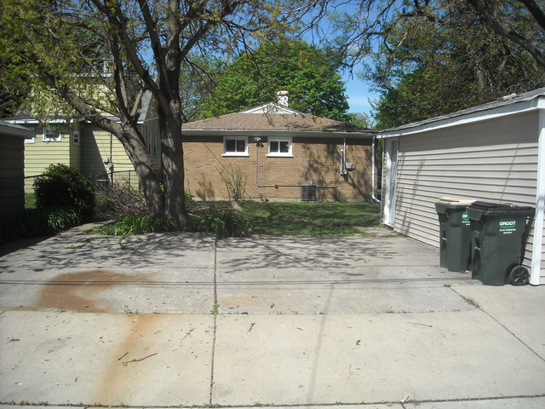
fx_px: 551
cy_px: 204
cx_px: 272
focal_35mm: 35
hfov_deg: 52.6
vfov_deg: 40.7
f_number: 5.6
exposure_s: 1/296
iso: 64
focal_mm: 5.7
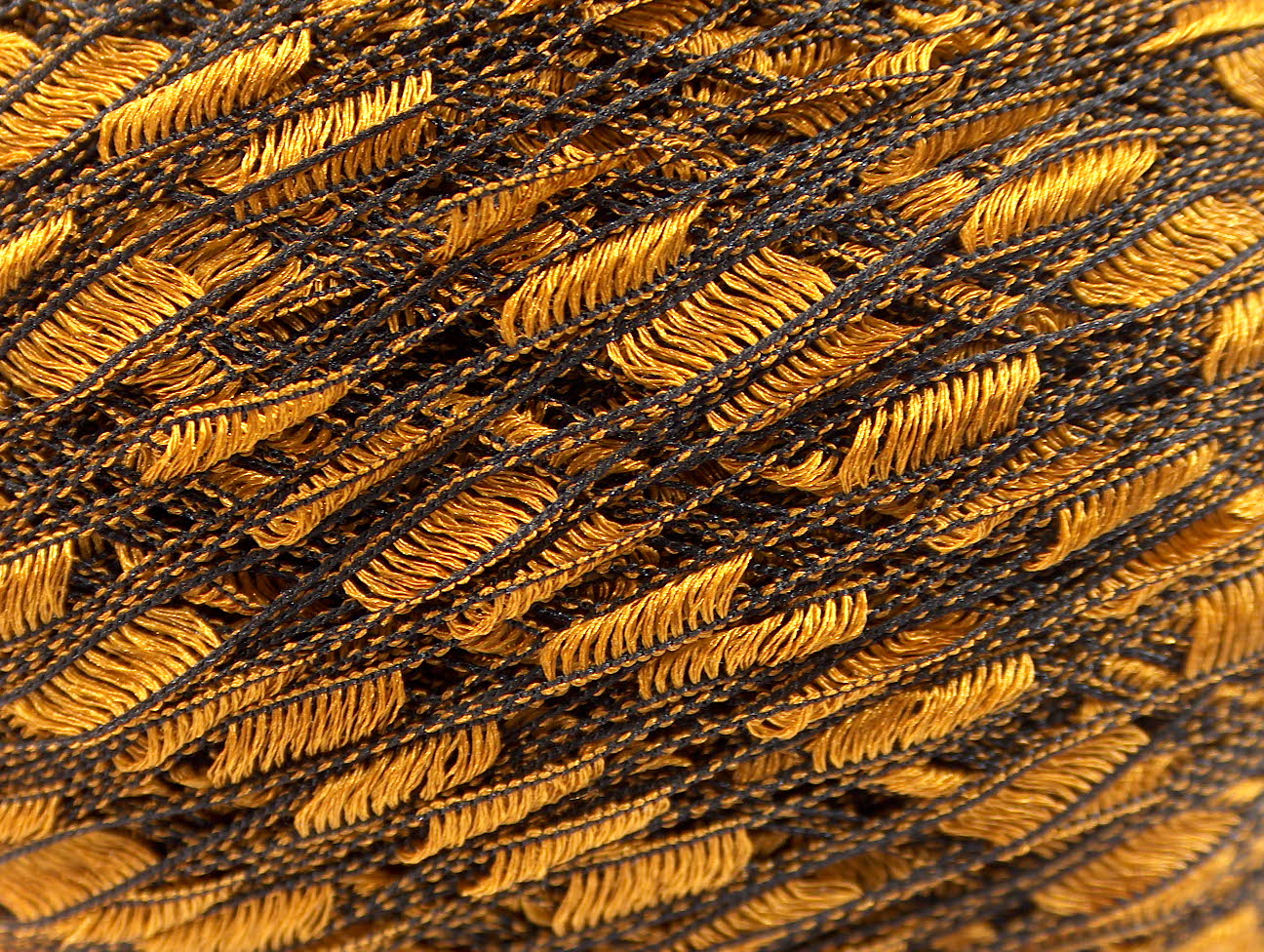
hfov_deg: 19.8
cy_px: 476
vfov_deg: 15.0
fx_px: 3620
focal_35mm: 99
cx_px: 632
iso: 100
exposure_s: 1.4
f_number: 2.9
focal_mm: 20.29
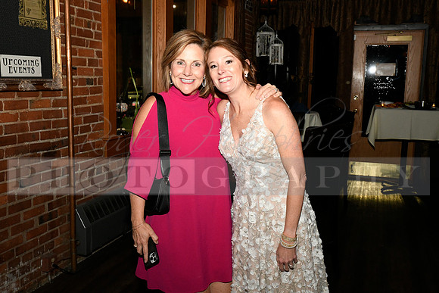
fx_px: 488
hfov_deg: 48.4
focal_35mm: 40
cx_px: 220
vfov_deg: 33.4
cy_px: 146
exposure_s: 1/60
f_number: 11
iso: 6400
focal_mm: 40
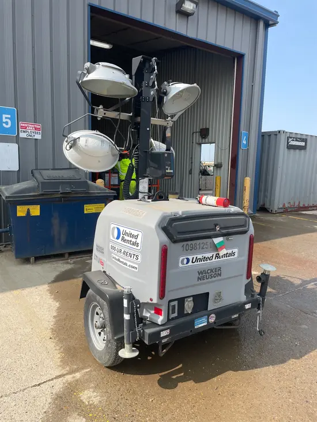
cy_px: 211
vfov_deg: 67.3
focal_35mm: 26
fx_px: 317
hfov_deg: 53.1
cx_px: 158
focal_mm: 4.2
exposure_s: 1/1949
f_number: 1.6
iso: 32
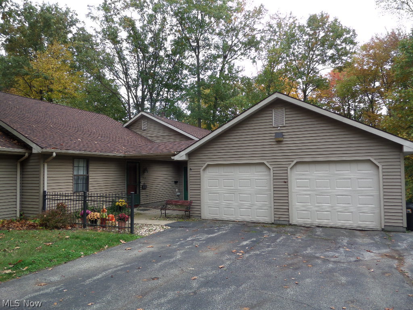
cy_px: 155
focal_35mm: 24
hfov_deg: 71.6
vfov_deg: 56.8
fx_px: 286
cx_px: 206
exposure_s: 1/180
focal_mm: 4
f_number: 3.2
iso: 100
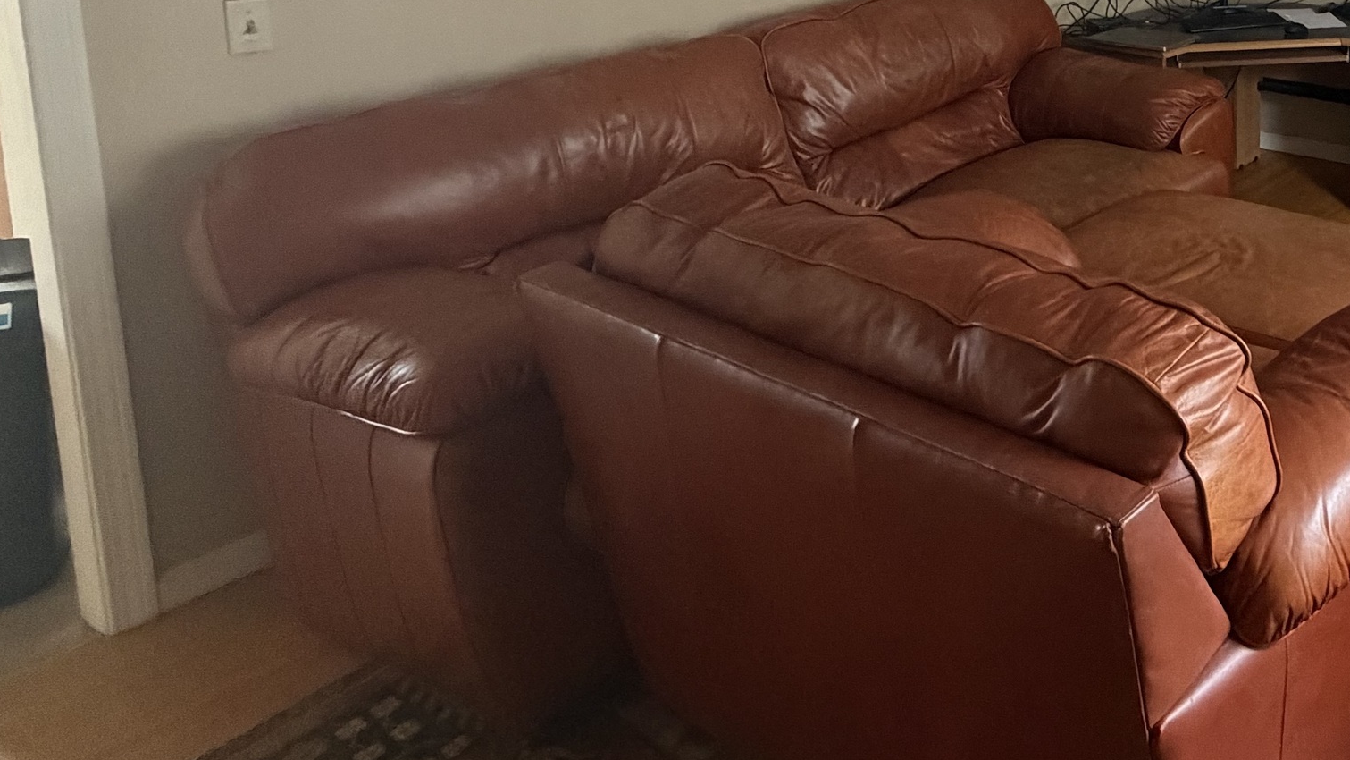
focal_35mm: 31
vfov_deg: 33.6
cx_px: 1363
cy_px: -47
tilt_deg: -6.9
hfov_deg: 50.2
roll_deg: -1.7
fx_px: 1110
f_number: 2.2
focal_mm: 2.22
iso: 640
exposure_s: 1/60
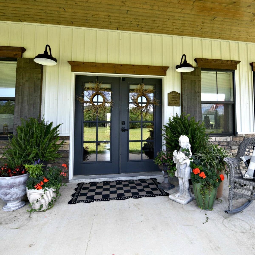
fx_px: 167
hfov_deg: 74.4
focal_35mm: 20
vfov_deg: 74.6
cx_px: 145
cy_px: 114
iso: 64
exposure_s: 1/60
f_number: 4
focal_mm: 14
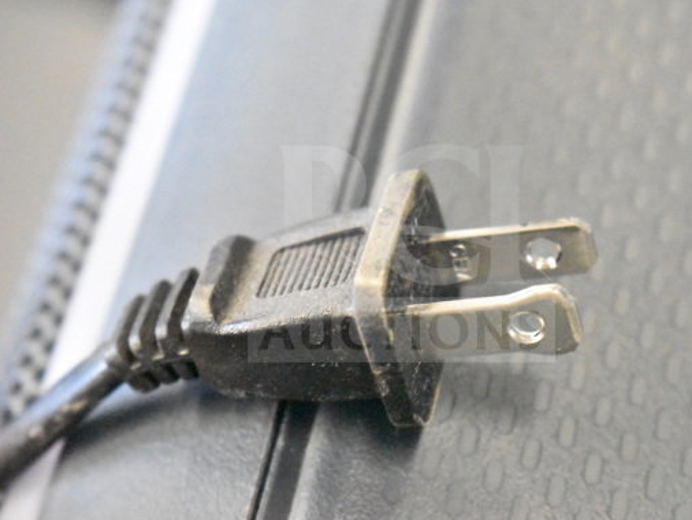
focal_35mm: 96
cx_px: 401
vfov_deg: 15.5
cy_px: 254
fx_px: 1912
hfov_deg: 20.5
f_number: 5.6
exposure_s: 1/100
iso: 25600
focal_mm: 55
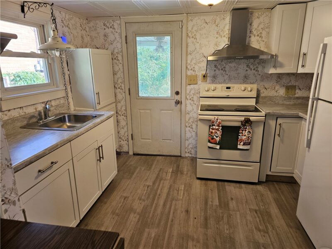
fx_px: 221
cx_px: 166
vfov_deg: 58.9
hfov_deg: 73.9
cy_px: 124
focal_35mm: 23
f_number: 1.7
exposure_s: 1/120
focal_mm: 6.3
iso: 125
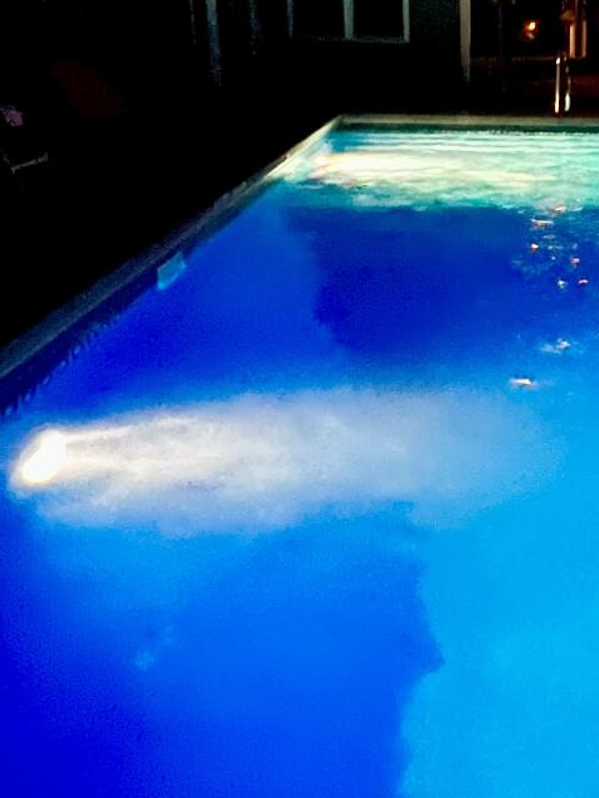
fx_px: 945
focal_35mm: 41
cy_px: 308
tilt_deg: -14.5
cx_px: 639
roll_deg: -2.2
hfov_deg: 31.6
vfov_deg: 45.4
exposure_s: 1/12
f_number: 1.8
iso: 1600
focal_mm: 1.57
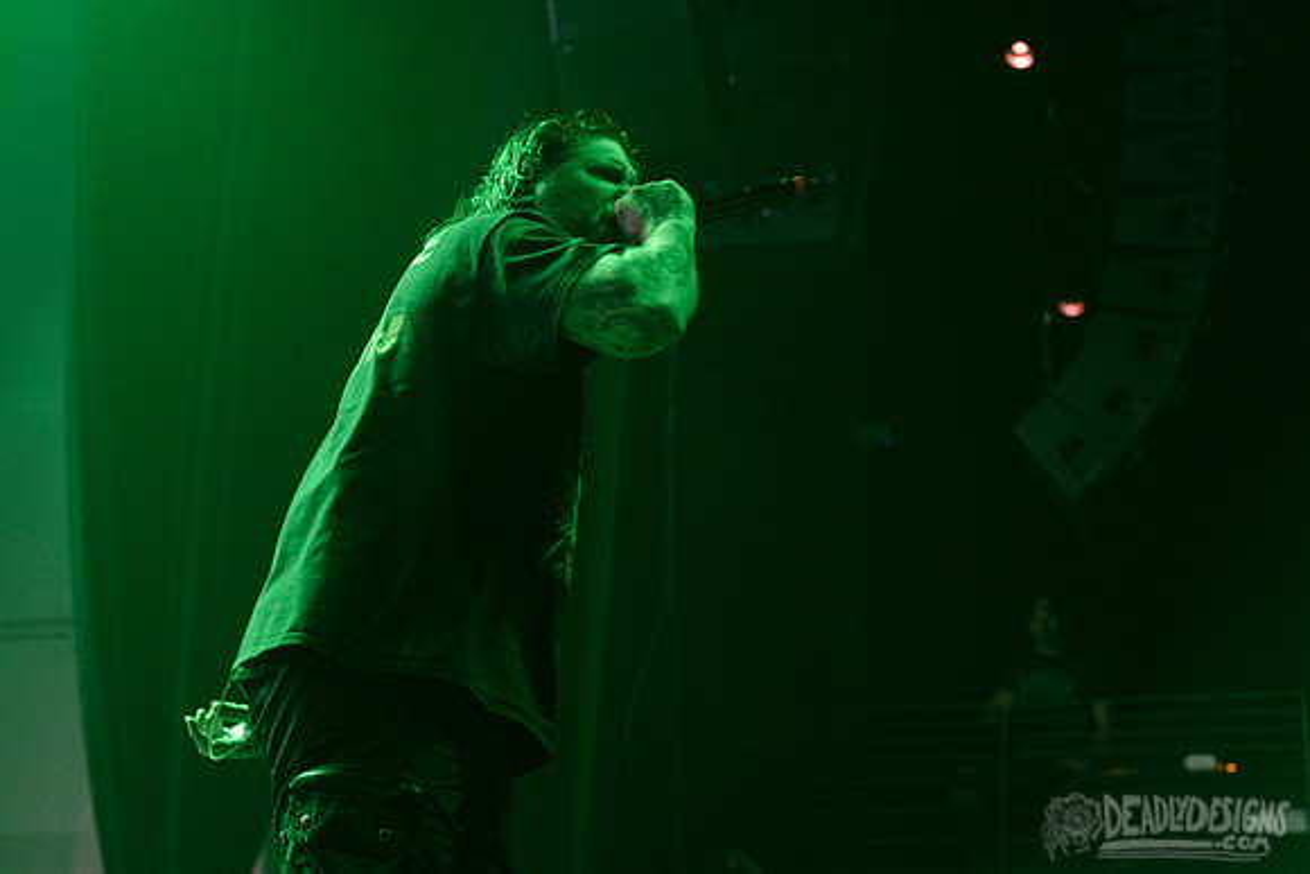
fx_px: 2046
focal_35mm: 56
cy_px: 429
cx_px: 623
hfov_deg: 35.5
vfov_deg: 24.1
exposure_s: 1/160
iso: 3200
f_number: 3.5
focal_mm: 50
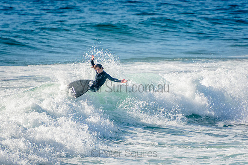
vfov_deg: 2.3
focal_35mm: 600
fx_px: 4134
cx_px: 124
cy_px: 82
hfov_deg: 3.4
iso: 200
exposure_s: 1/1250
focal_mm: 400
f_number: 5.6
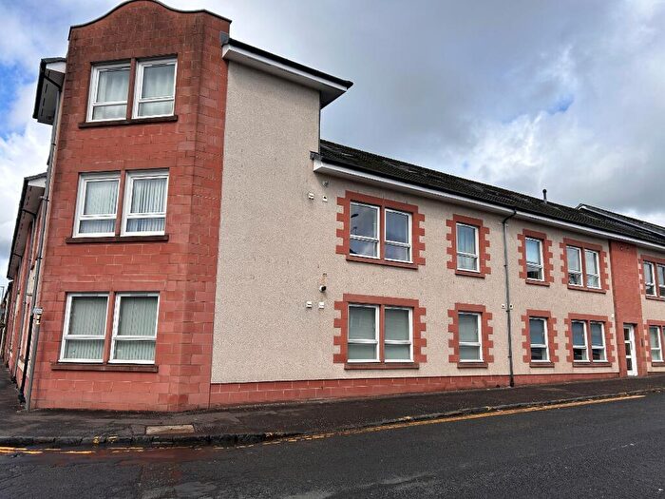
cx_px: 332
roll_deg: -0.6
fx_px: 499
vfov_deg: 53.1
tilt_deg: +10.0
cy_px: 250
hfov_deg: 67.3
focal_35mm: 26
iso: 50
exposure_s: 1/3571
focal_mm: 5.7
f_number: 1.5
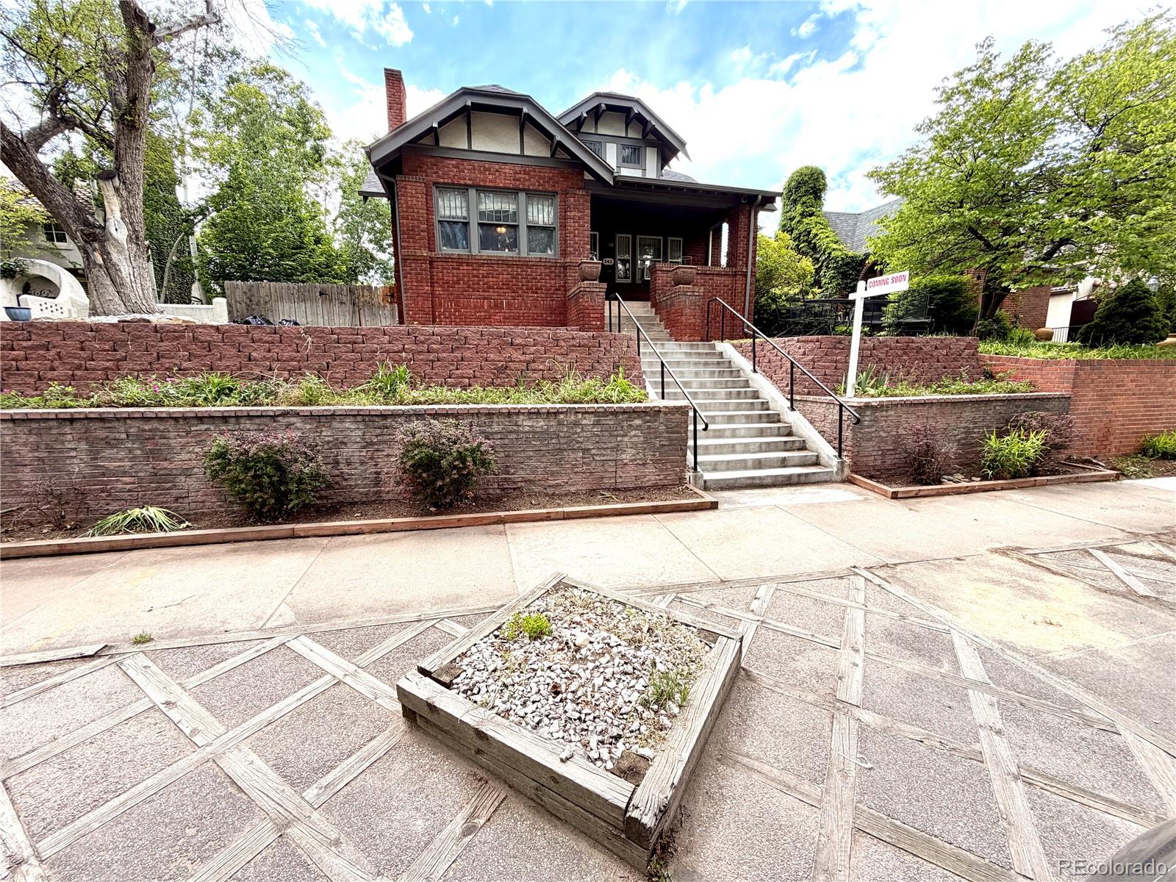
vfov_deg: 85.7
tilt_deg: -8.2
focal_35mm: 14
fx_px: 476
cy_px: 441
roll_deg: +1.0
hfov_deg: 102.1
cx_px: 588
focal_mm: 2.22
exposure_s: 1/461
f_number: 2.2
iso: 64
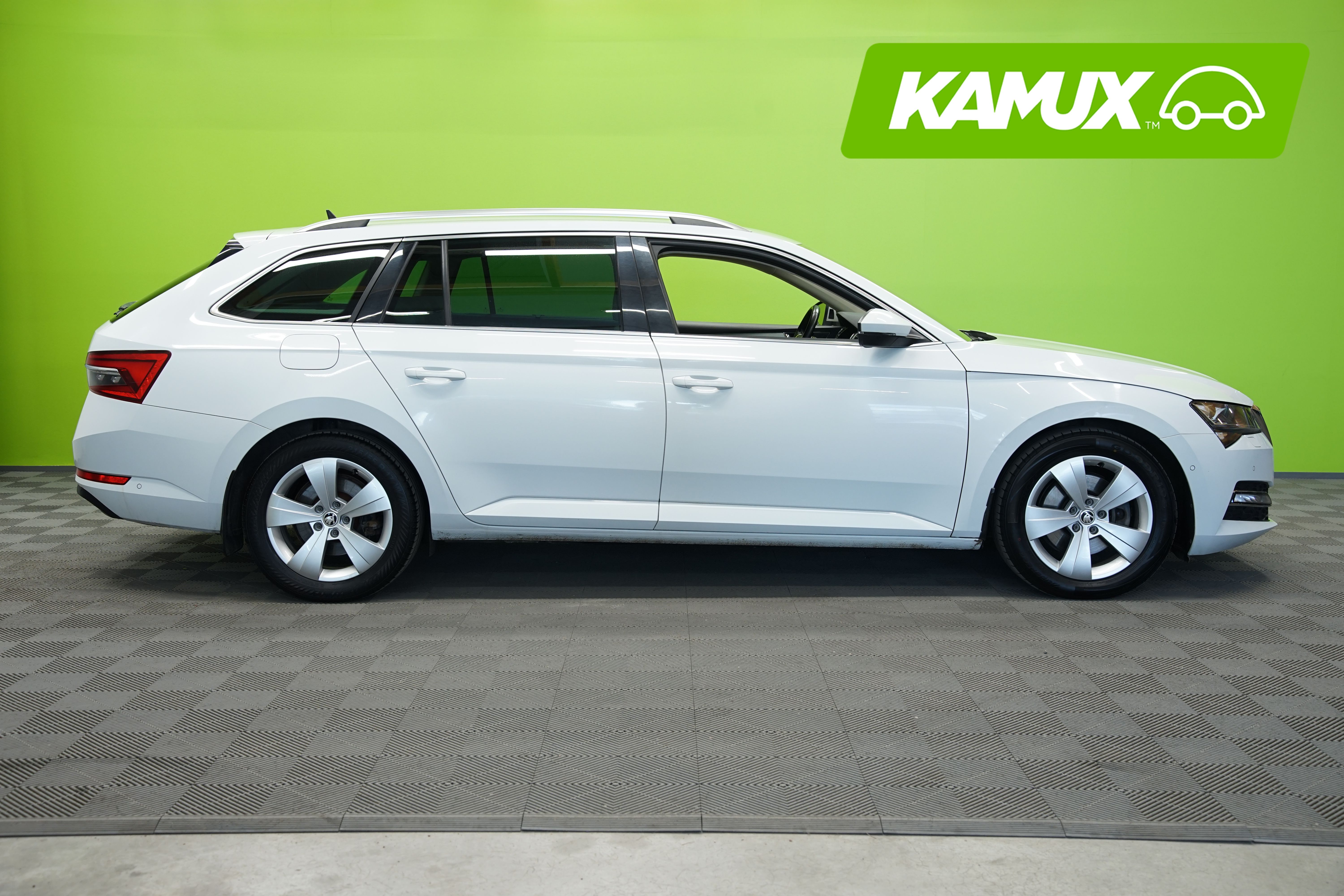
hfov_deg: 50.7
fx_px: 1419
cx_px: 672
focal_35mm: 38
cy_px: 448
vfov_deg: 35.1
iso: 500
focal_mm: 38
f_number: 5.6
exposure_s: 1/20
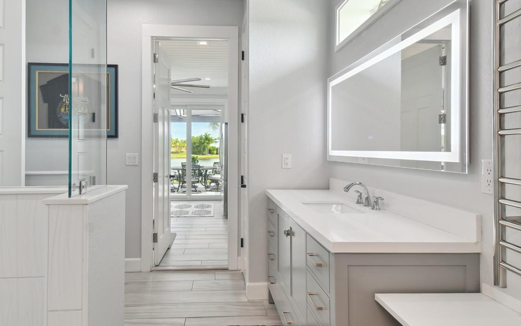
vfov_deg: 55.0
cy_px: 153
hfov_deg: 79.5
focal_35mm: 22
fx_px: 312
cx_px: 238
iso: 100
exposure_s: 1/10
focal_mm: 10
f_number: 7.1
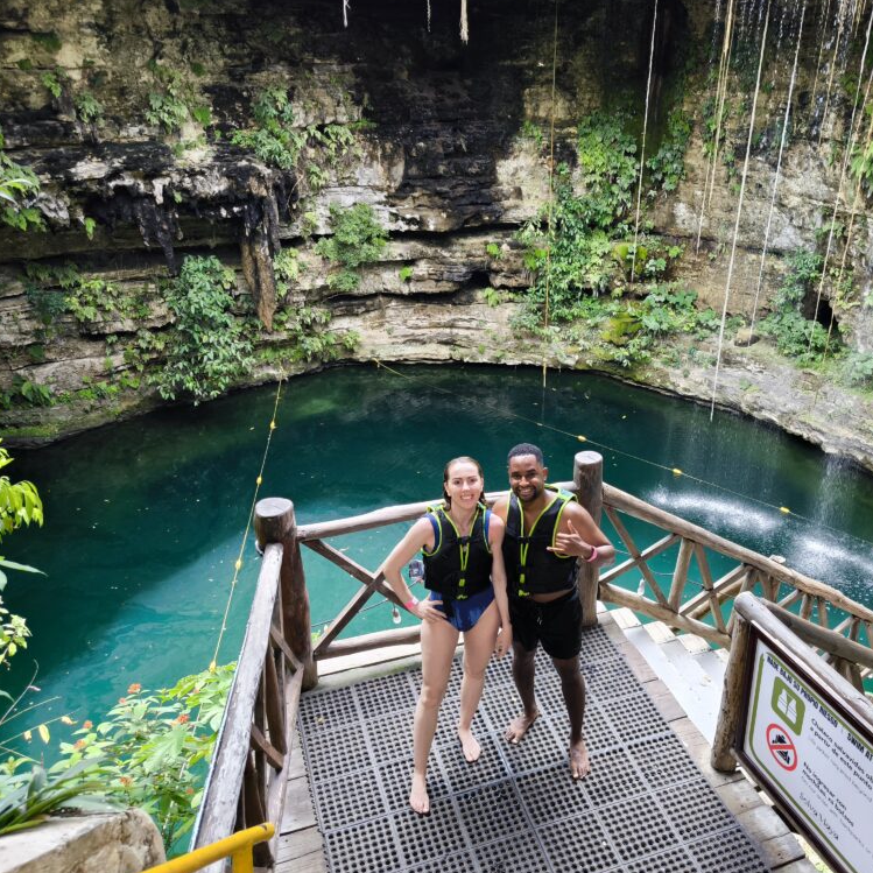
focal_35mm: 29
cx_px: 535
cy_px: 432
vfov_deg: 55.6
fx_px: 827
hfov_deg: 55.1
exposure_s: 1/120
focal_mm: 6.92
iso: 80
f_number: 1.9
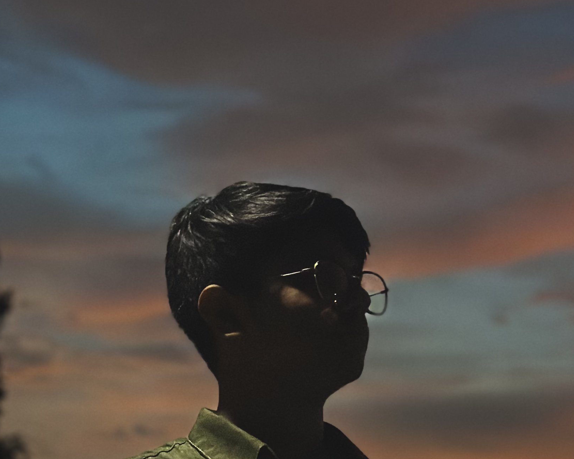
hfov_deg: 16.6
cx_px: 344
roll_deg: -0.9
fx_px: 1971
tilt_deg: +9.4
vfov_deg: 13.2
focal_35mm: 116
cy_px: 399
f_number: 1.78
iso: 1600
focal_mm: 6.86
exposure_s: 1/15
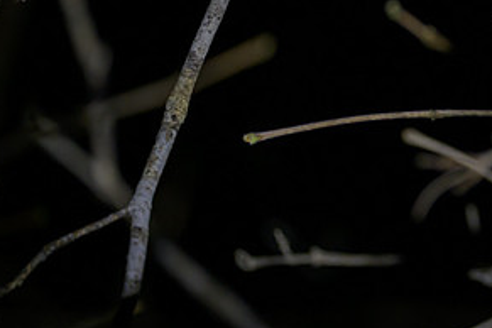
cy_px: 50
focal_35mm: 1054
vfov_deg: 1.3
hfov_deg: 2.0
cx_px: 495
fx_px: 14404
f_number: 2.8
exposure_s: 1/640
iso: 1100
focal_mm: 400
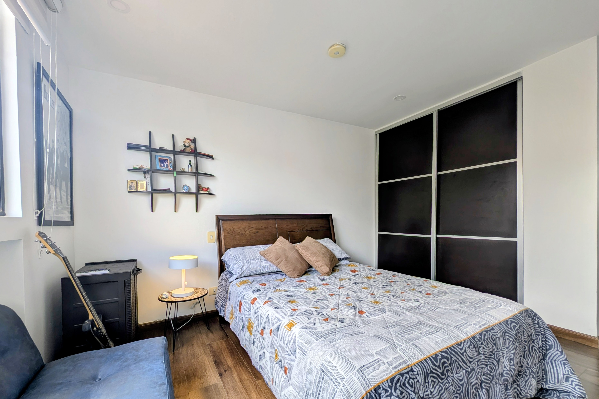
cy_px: 224
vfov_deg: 85.0
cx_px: 291
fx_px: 216
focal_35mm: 13
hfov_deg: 108.3
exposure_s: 1/173
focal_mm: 2.23
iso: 44
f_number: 1.95
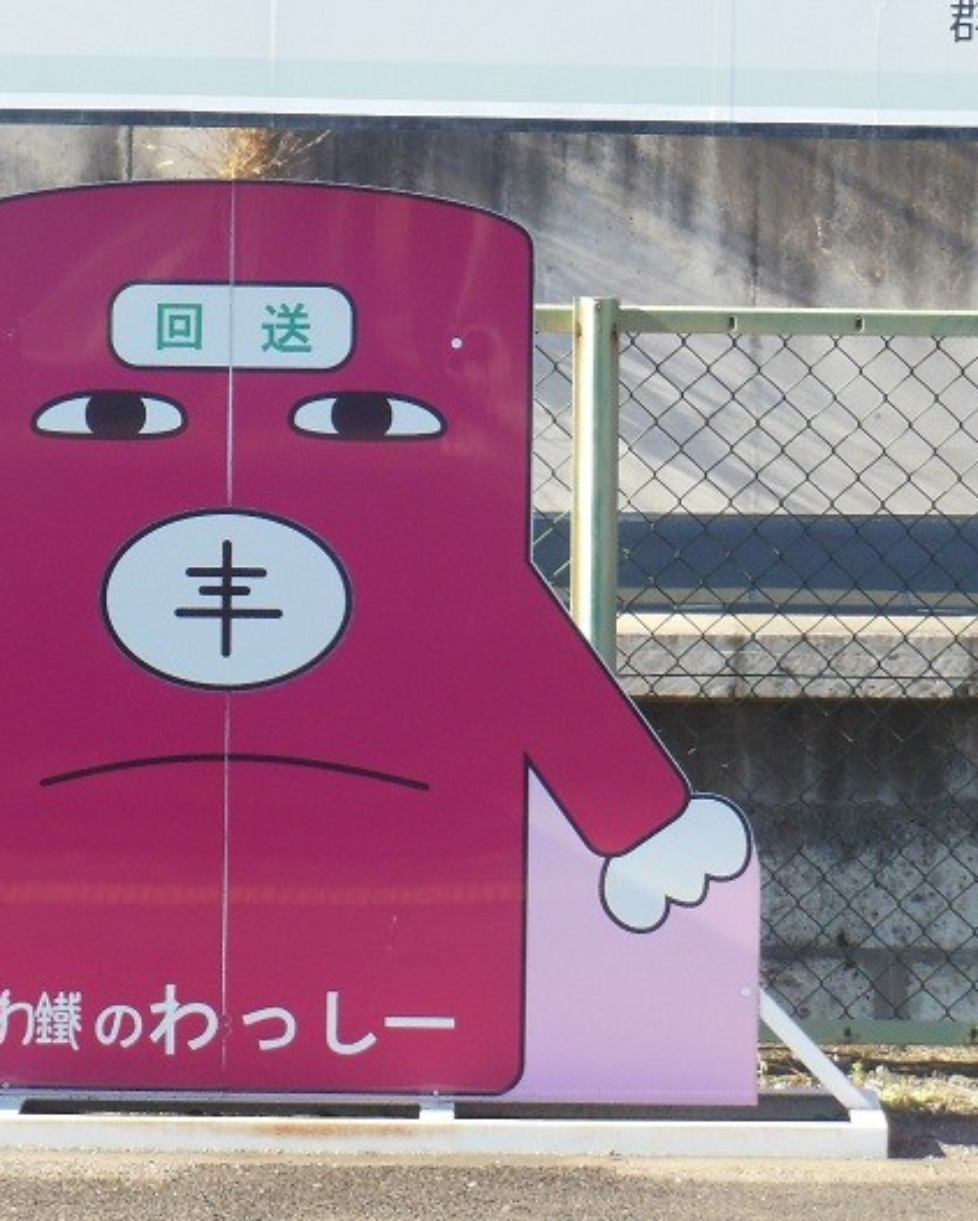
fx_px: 10233
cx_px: 178
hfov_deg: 5.5
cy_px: 540
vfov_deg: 6.8
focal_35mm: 283
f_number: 5.9
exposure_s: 1/250
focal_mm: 34
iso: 320
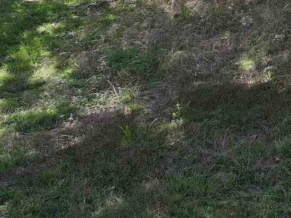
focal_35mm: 109
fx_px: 916
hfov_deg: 16.5
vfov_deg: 12.8
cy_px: -117
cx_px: 432
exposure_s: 1/3200
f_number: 2.8
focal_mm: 12.29
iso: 320
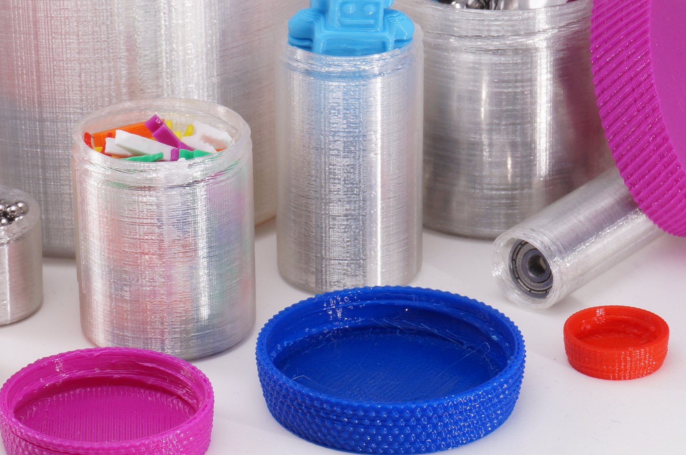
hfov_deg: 14.3
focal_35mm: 143
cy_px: 72
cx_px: 180
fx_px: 2721
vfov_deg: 9.5
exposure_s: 1/60
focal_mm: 46
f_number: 13
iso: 200
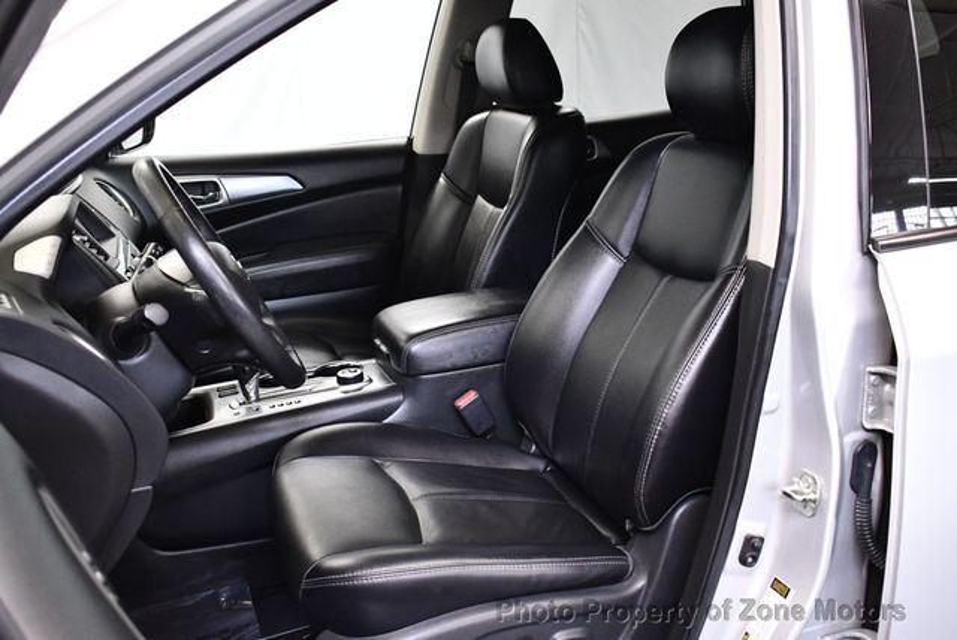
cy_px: 320
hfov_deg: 53.1
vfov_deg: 36.9
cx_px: 478
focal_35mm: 36
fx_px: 958
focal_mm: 18
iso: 2500
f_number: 3.5
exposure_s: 1/125
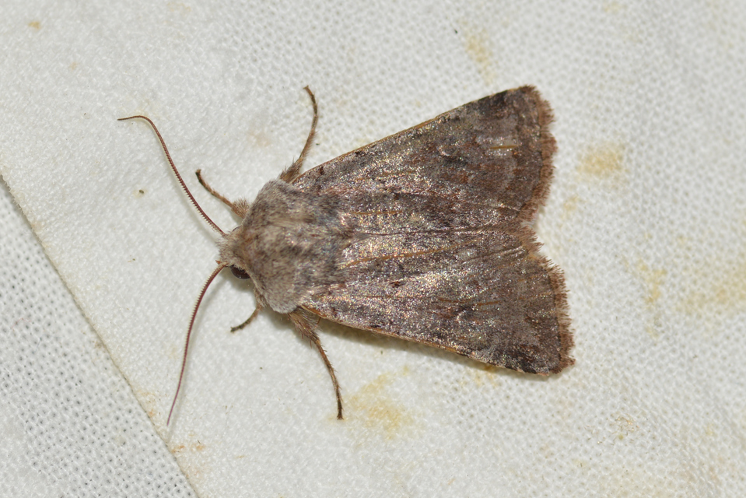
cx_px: 373
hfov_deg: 13.7
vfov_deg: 9.2
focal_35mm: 150
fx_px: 3109
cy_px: 249
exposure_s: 1/200
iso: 100
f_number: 11
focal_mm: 100
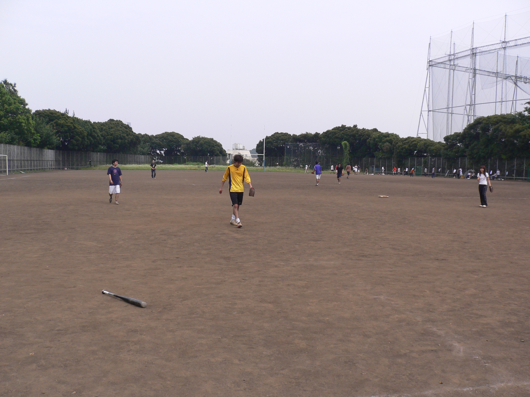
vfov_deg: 40.7
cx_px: 265
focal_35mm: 35
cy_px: 198
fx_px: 536
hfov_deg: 52.6
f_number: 5.6
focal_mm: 5.8
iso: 80
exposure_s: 1/250
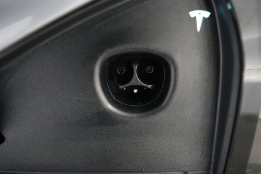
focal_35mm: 28
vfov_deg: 46.4
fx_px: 203
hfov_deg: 65.5
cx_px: 130
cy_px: 87
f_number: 2.8
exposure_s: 1/60
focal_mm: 28
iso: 4000
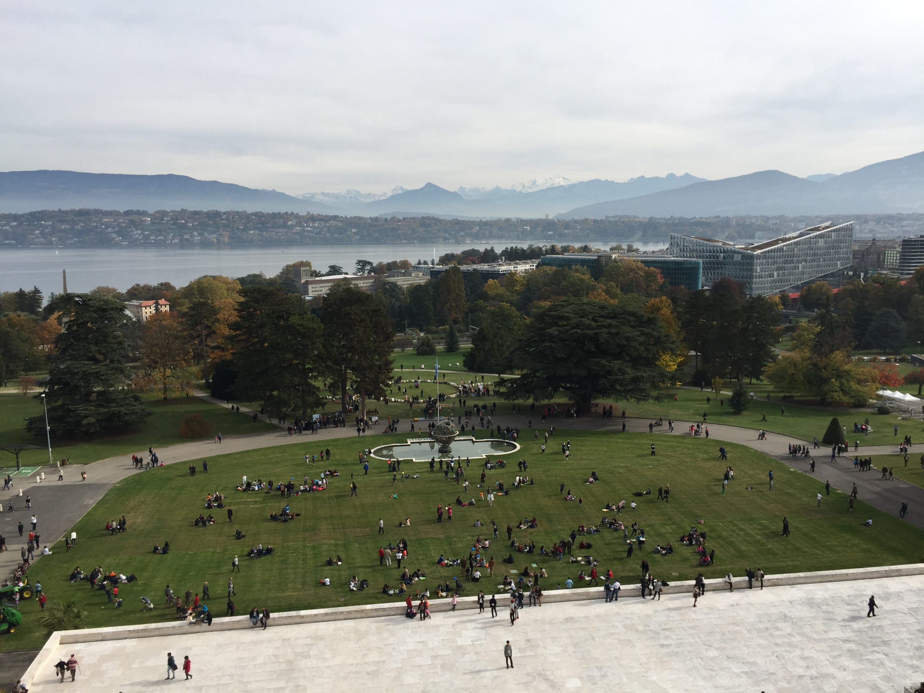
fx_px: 774
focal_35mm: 29
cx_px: 462
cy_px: 346
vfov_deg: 48.2
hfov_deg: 61.7
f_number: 2.2
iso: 32
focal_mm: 4.15
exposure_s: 1/1721
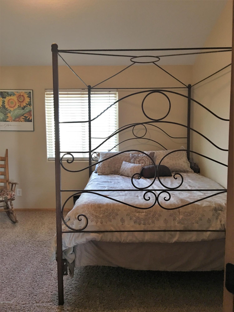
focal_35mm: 29
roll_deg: -0.9
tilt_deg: -5.3
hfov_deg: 48.2
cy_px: 156
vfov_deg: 61.7
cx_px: 117
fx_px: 261
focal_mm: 4.15
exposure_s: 1/15
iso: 64
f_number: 2.2
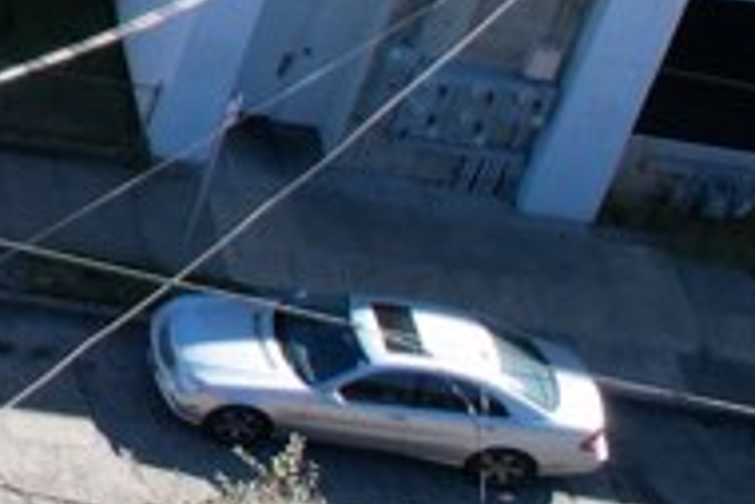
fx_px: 3400
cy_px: -641
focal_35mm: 162
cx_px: -1681
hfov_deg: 9.3
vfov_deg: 7.9
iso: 110
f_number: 2.8
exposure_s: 1/800
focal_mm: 8.38
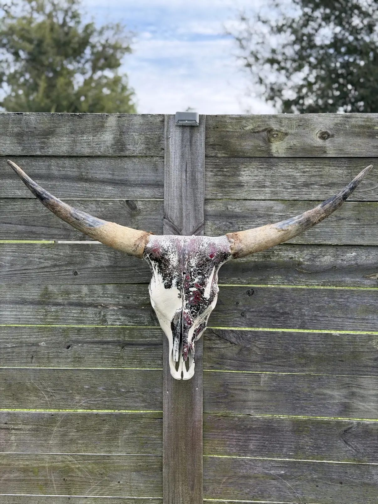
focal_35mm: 48
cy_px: 252
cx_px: 189
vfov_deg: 39.7
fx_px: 699
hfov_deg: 30.3
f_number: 1.78
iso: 80
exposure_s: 1/906
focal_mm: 6.76
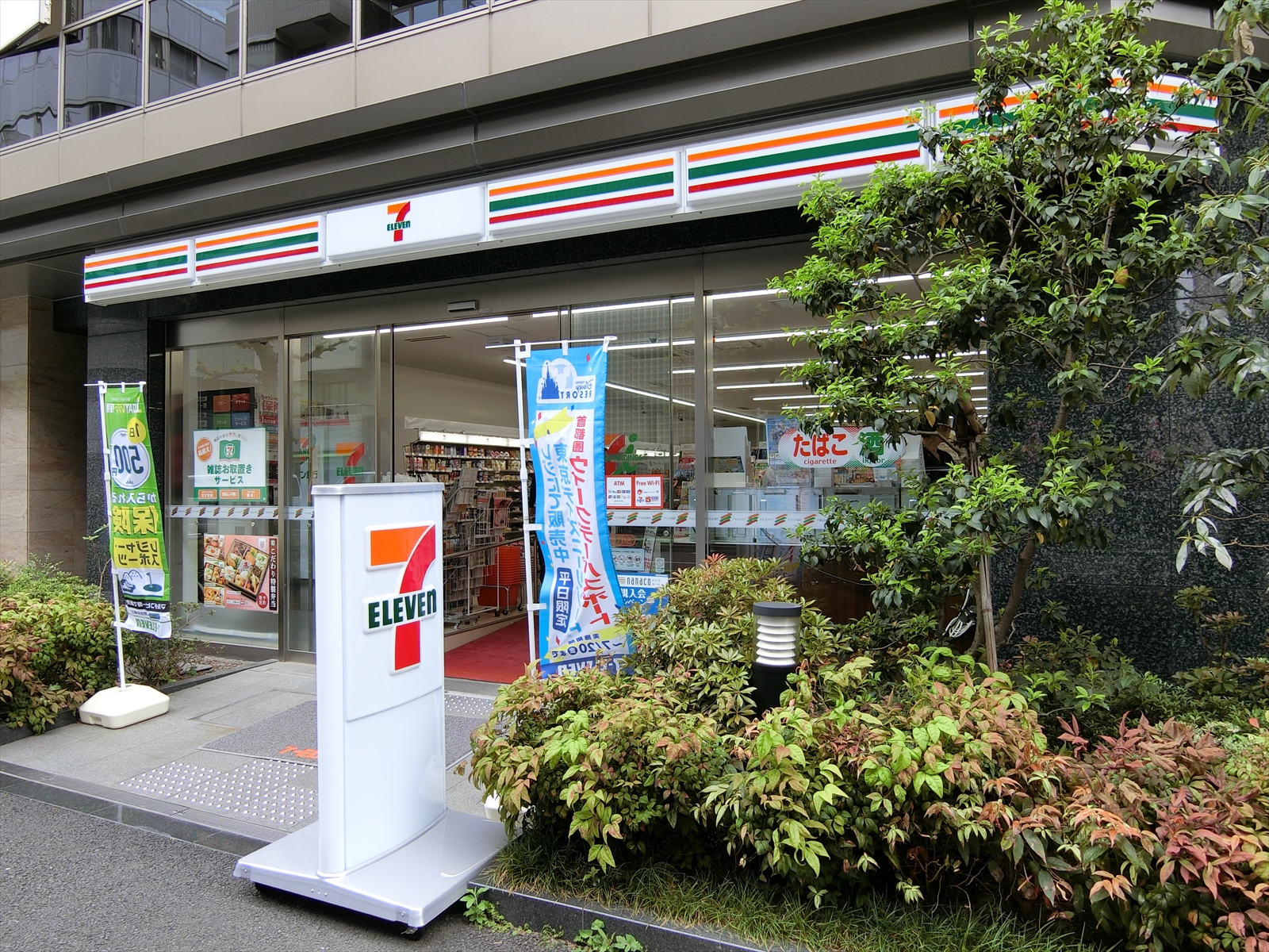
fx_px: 880
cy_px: 476
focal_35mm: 24
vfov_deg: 56.8
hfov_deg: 71.6
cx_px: 634
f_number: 3
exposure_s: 1/125
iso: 80
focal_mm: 5.13
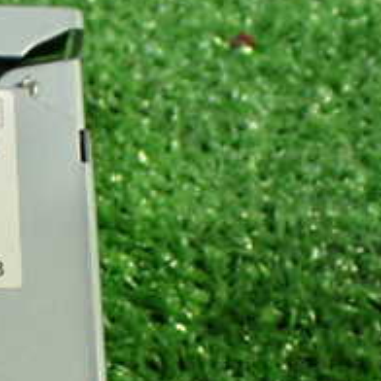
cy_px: 348
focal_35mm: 111
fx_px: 1382
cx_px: -173
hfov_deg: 14.7
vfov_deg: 15.5
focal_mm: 7.31
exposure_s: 1/50
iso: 800
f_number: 2.8
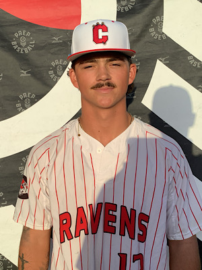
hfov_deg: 45.4
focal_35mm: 31
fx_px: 241
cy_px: 135
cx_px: 101
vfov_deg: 58.4
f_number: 2.4
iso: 25
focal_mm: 3.3
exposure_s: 1/1235
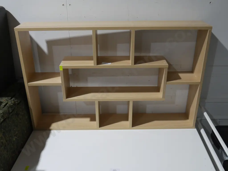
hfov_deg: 49.0
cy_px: 86
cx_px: 114
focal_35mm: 38
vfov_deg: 37.7
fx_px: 250
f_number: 10
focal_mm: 19
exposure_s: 1/60
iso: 1600
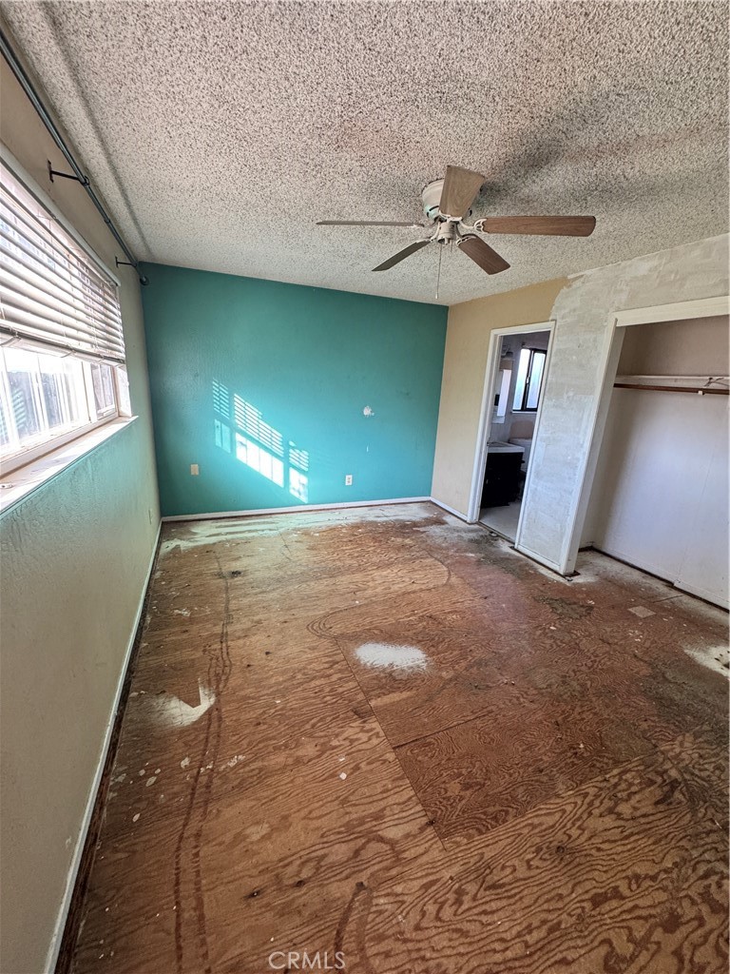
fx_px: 394
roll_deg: -0.6
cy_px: 487
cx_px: 365
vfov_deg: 102.1
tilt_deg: -14.5
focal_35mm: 14
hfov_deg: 85.7
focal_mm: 2.22
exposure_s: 1/99
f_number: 2.2
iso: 250
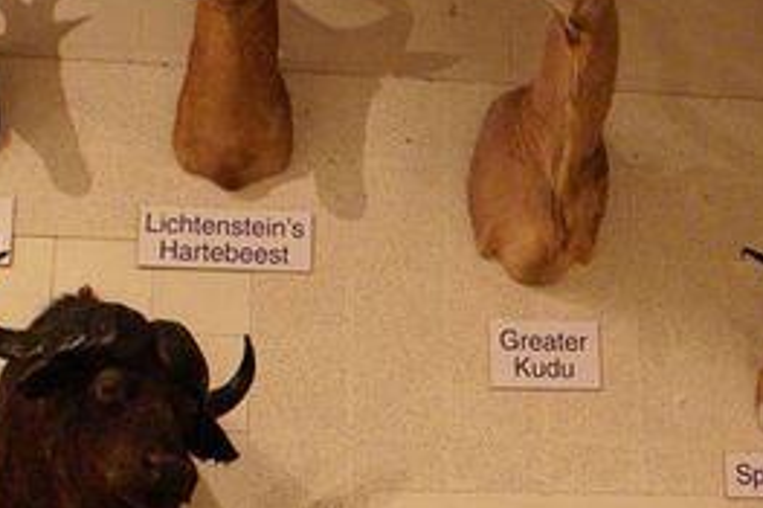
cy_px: 302
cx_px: 569
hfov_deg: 27.4
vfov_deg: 18.6
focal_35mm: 73
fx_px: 1546
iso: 3200
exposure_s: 1/40
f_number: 4.5
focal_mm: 20
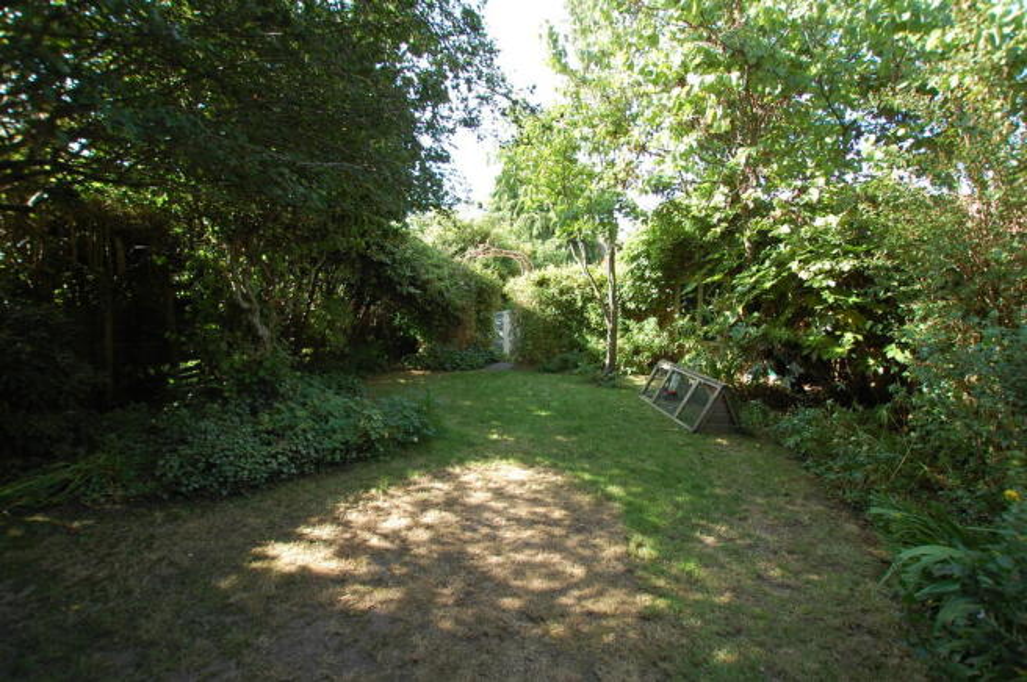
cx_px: 514
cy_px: 341
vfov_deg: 77.2
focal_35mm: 15
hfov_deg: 100.4
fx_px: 427
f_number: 5.6
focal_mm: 10
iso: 360
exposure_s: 1/125
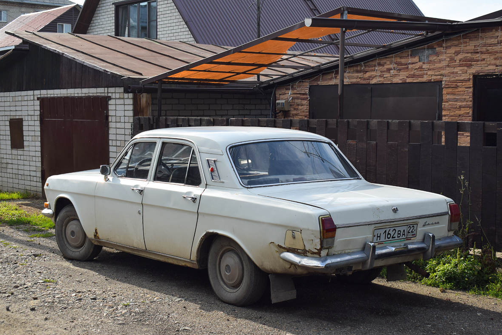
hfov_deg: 36.3
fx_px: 767
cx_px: 252
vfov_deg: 24.6
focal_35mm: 55
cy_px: 167
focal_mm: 36
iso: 200
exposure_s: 1/500
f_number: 6.3
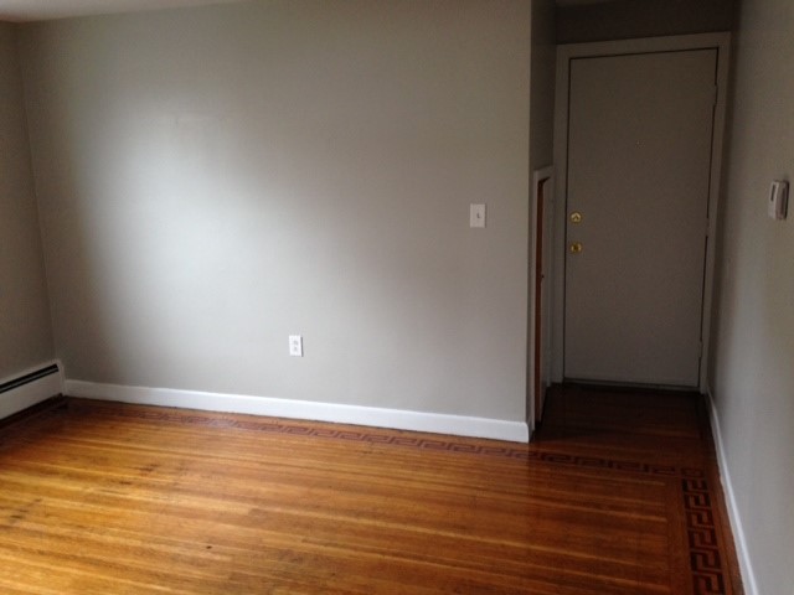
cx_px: 397
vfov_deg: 42.9
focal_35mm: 33
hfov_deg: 55.4
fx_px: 757
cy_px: 298
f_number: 2.4
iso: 100
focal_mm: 4.12
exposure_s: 1/20
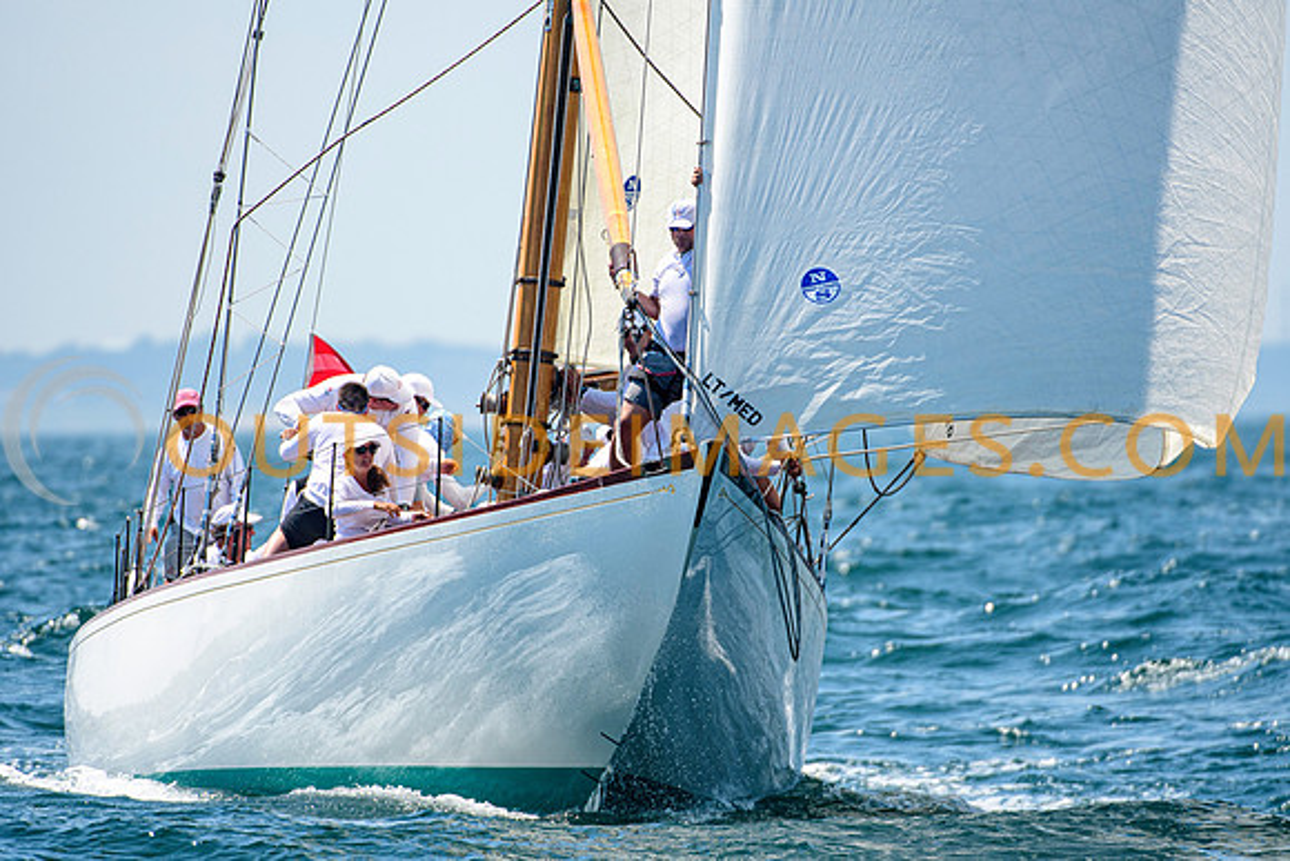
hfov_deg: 3.4
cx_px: 645
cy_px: 430
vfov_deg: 2.3
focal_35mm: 600
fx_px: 21504
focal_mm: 400
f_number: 5
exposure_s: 1/3200
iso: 400
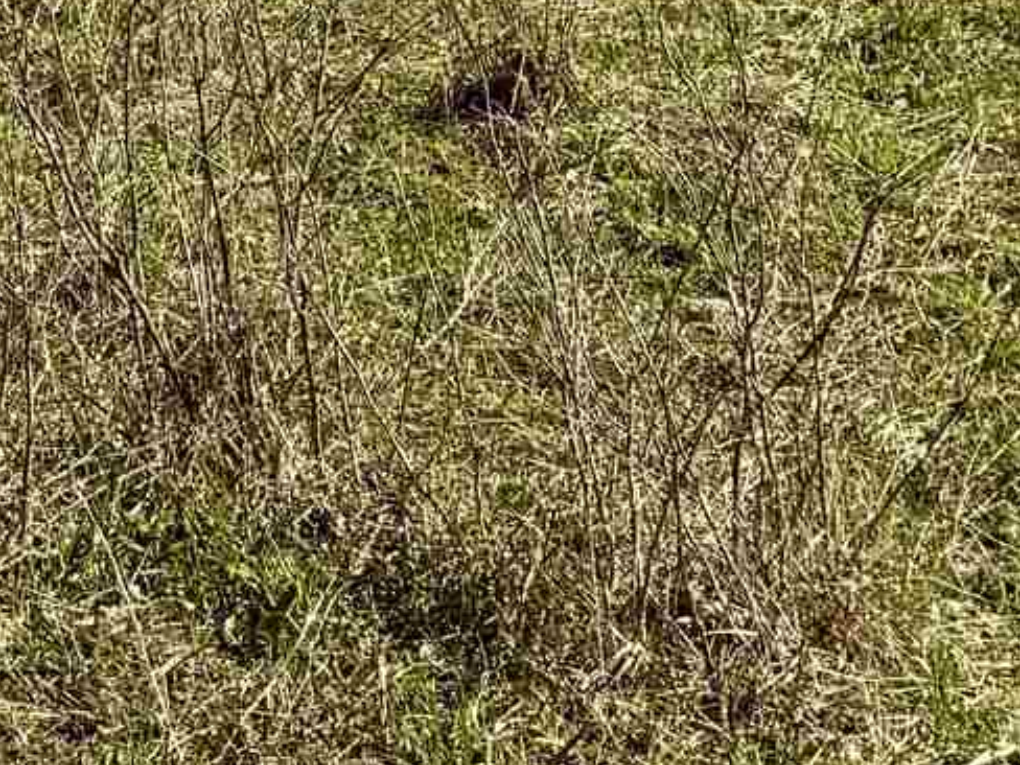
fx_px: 4449
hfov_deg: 11.7
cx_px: -1043
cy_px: -796
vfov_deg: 9.2
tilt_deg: -2.4
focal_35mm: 151
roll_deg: +2.0
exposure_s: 1/5319
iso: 80
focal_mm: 6.76
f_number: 1.78
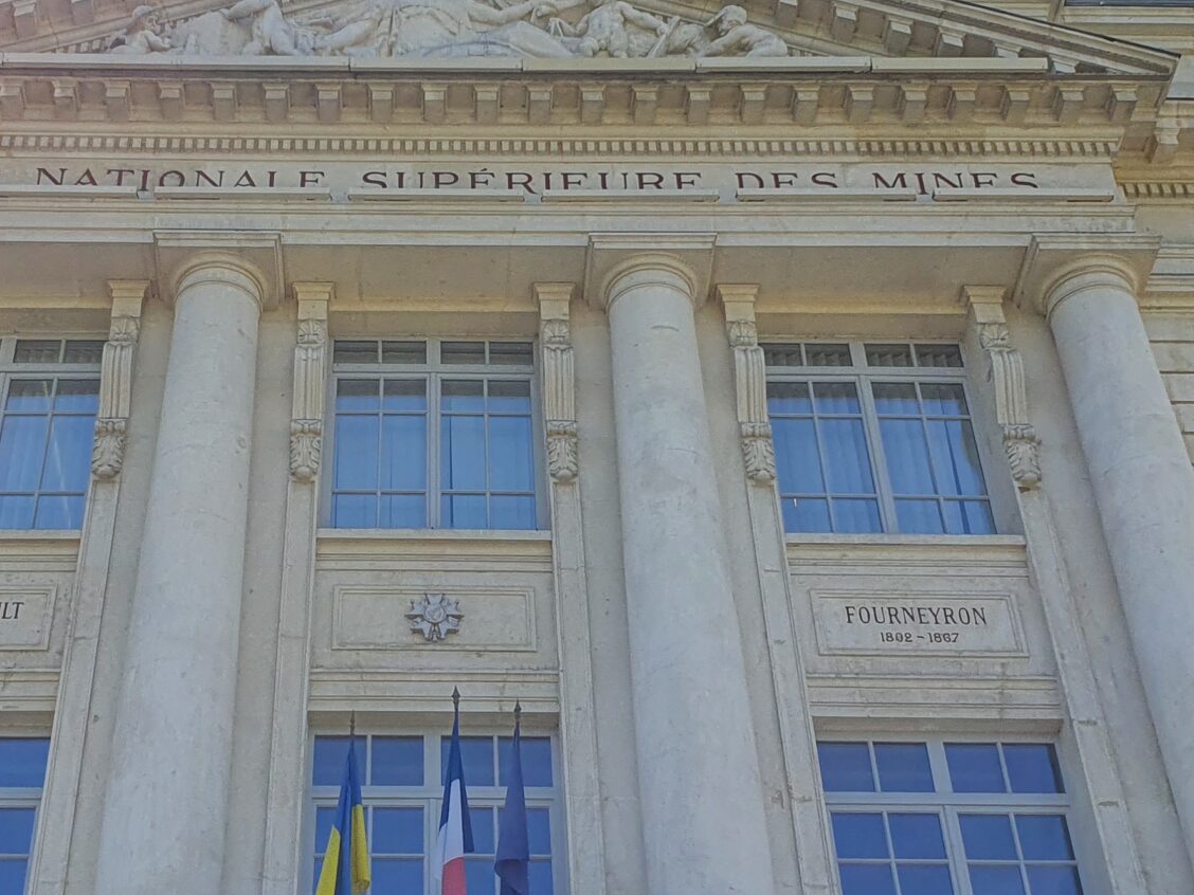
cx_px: 398
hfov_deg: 32.4
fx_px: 2035
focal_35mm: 59
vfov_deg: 24.7
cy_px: 313
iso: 50
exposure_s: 1/1220
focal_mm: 4.32
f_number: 2.4
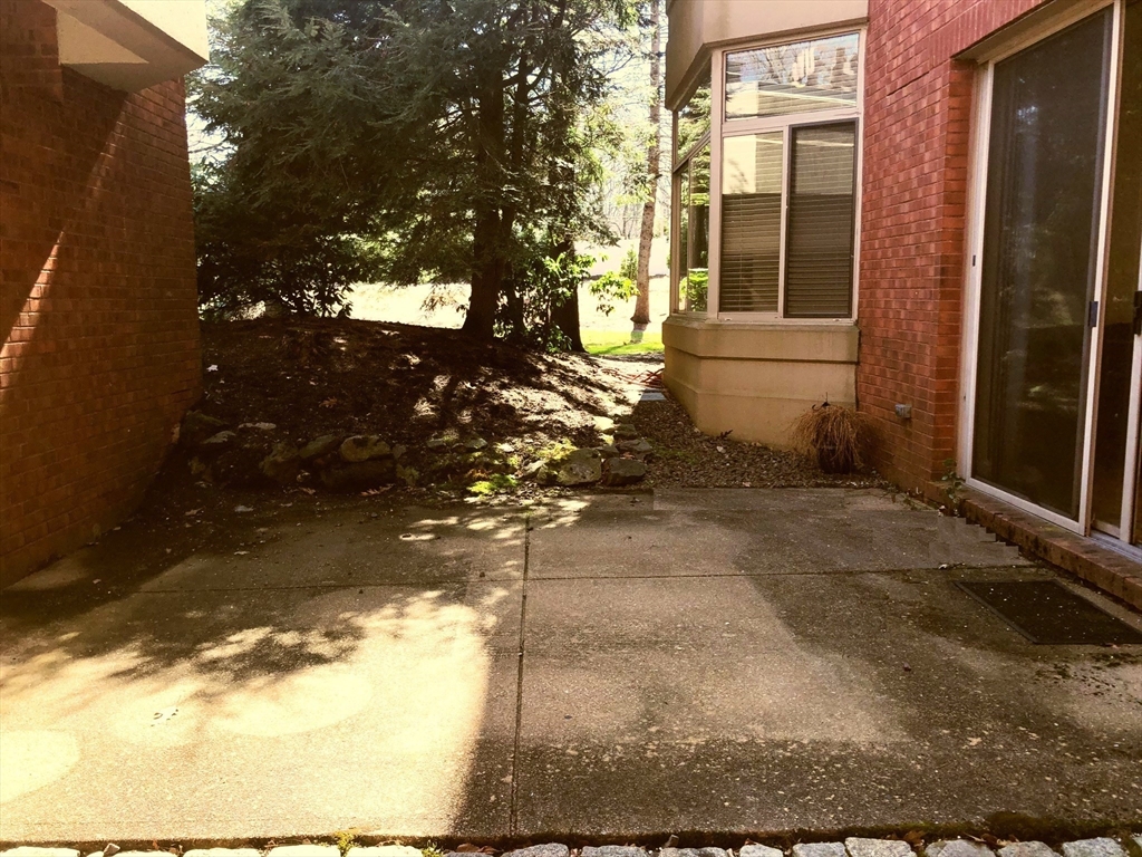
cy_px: 428
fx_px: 924
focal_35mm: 28
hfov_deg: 63.4
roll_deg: +0.8
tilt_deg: -7.1
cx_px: 571
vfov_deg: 49.7
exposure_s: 1/623
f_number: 1.8
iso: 20
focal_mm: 3.99
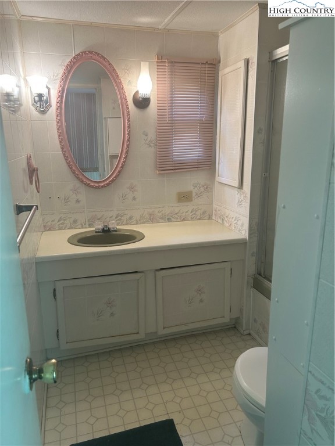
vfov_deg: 67.3
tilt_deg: -13.9
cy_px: 223
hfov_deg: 53.1
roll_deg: +0.6
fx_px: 335
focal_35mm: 26
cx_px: 168
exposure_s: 1/60
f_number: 1.5
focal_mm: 5.7
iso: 80
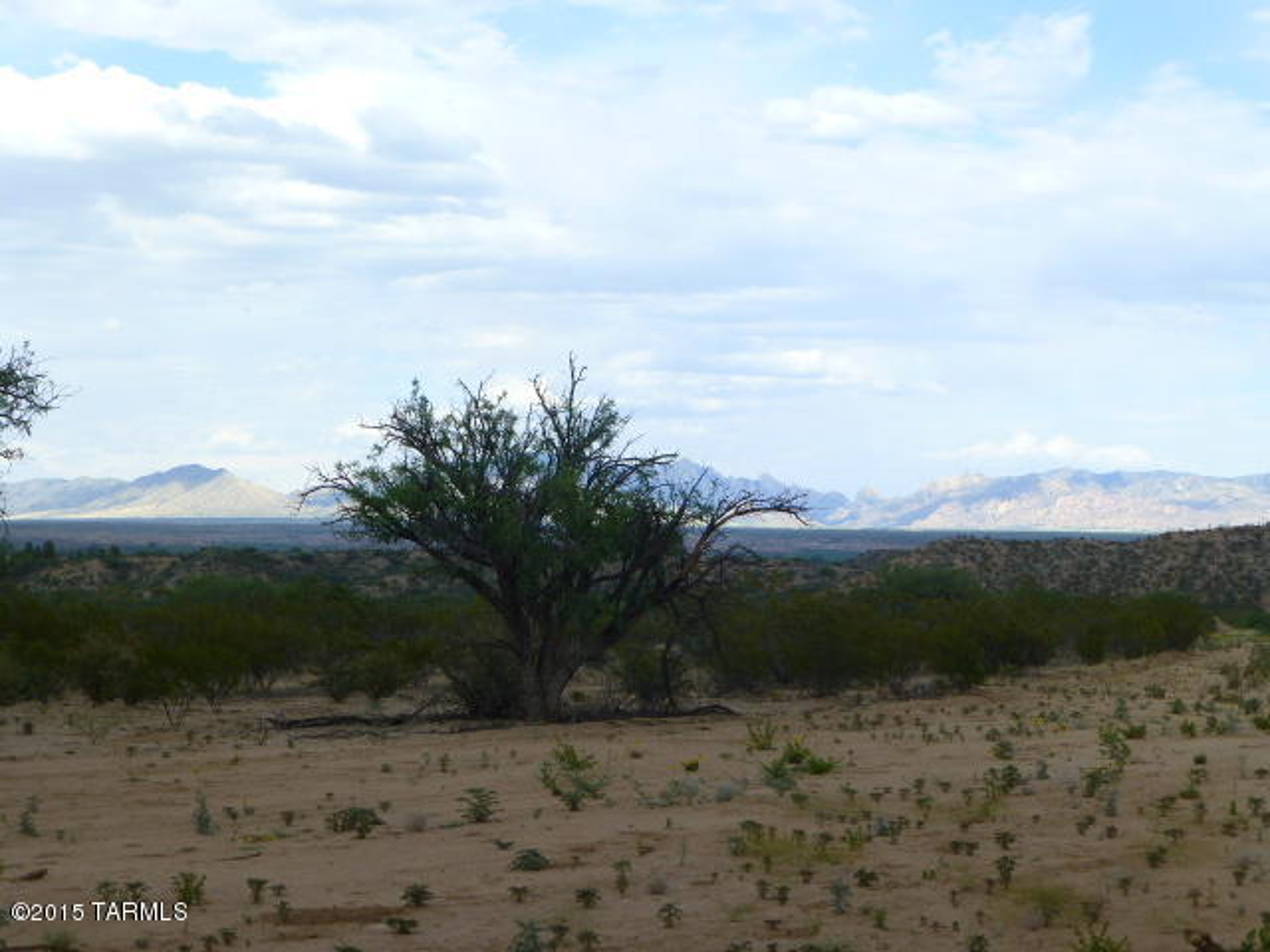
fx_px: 2752
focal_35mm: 75
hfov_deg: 26.0
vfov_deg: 19.6
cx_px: 635
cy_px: 476
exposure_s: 1/320
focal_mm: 13.3
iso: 100
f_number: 5
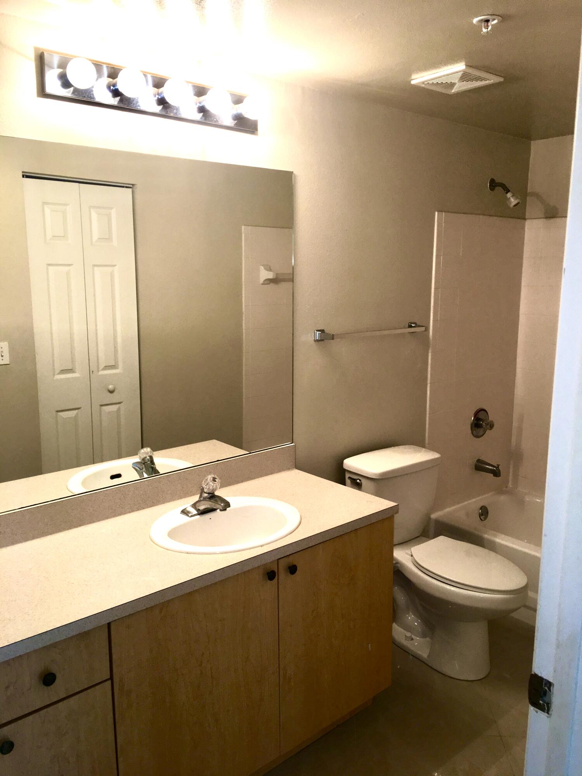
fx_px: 650
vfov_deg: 61.7
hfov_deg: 48.2
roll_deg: -0.3
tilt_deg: -8.7
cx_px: 291
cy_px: 388
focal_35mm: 29
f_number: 2.2
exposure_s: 1/47
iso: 25
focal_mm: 4.15
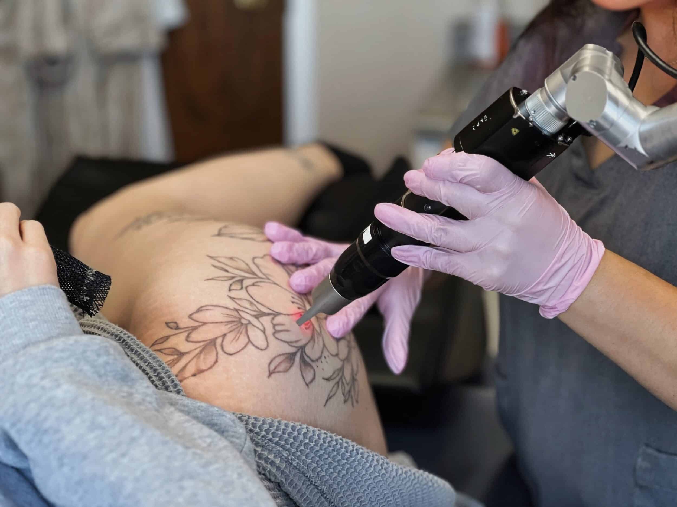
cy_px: 254
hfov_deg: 25.3
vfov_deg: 19.1
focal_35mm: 77
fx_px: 1506
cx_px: 338
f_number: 2.8
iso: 125
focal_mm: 9
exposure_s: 1/40
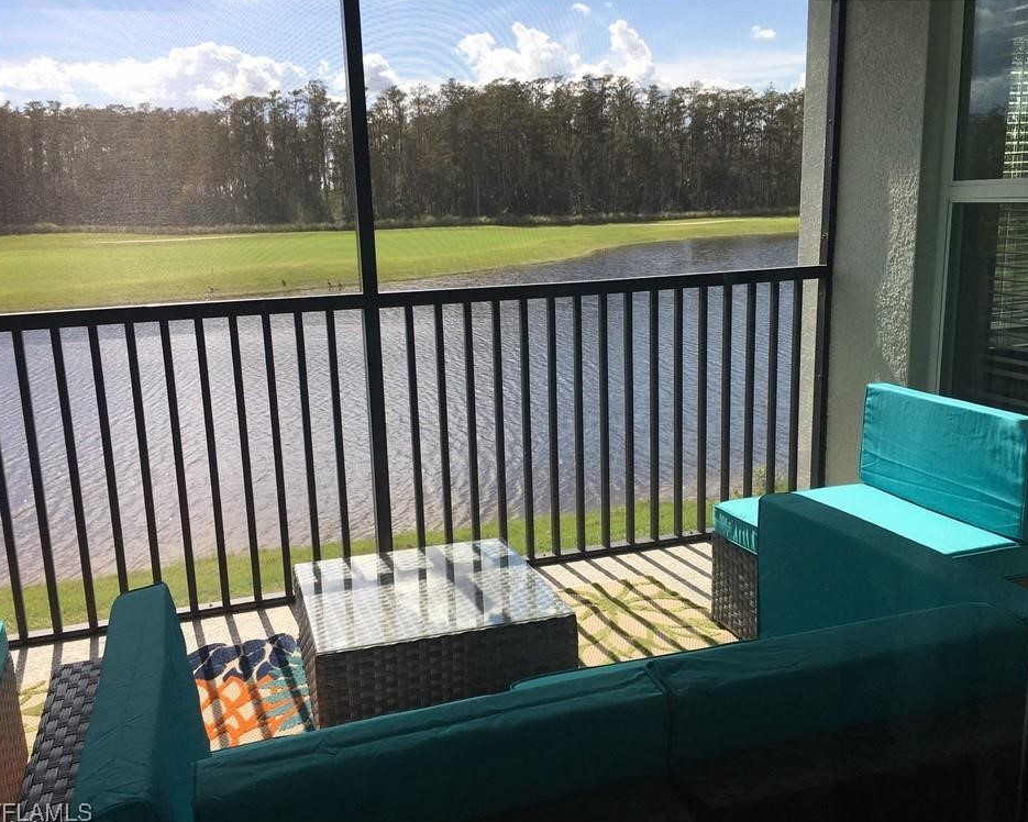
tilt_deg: -11.7
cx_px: 521
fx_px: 943
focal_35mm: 31
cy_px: 415
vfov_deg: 47.1
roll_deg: +1.8
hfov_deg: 57.2
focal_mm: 4.15
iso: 25
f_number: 2.2
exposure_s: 1/668
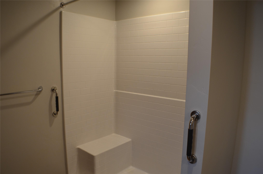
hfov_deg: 53.2
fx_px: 262
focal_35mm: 36
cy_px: 87
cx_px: 132
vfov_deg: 36.7
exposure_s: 1/80
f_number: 4.2
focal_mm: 24
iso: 400
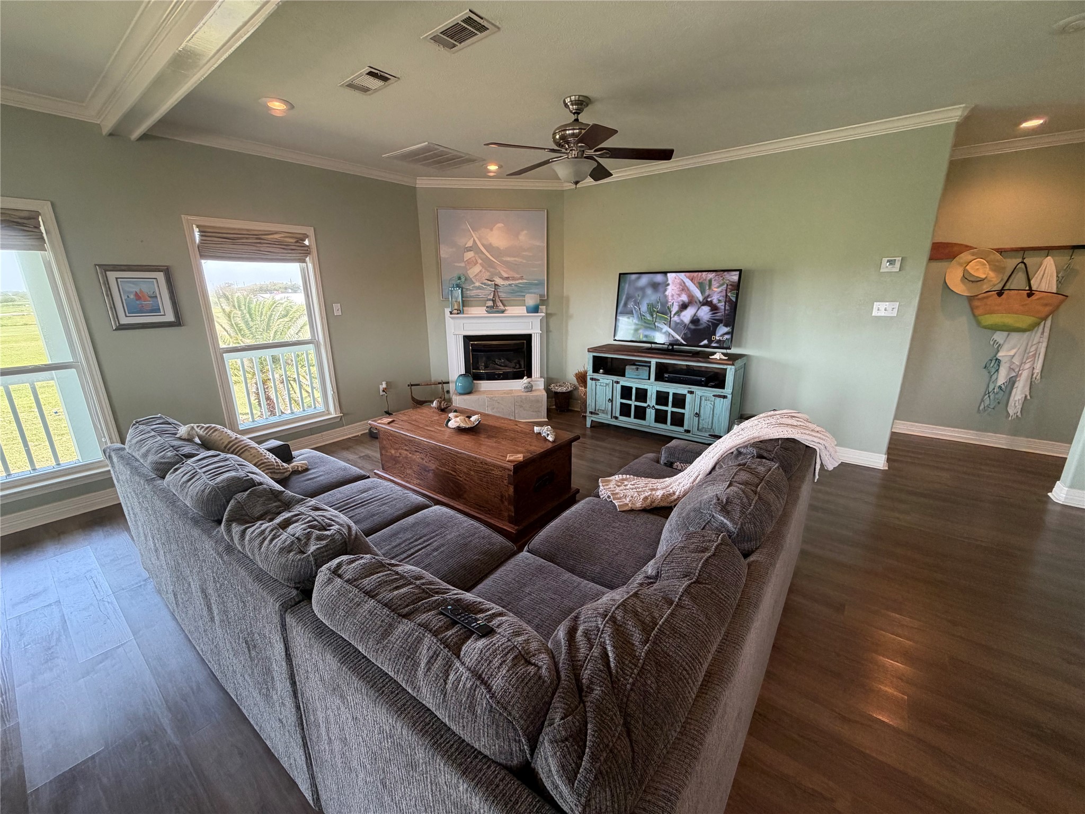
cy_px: 407
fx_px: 439
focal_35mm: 14
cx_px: 542
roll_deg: +1.0
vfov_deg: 85.7
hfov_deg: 102.1
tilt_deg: -15.5
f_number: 2.2
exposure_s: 1/60
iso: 200
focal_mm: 2.22
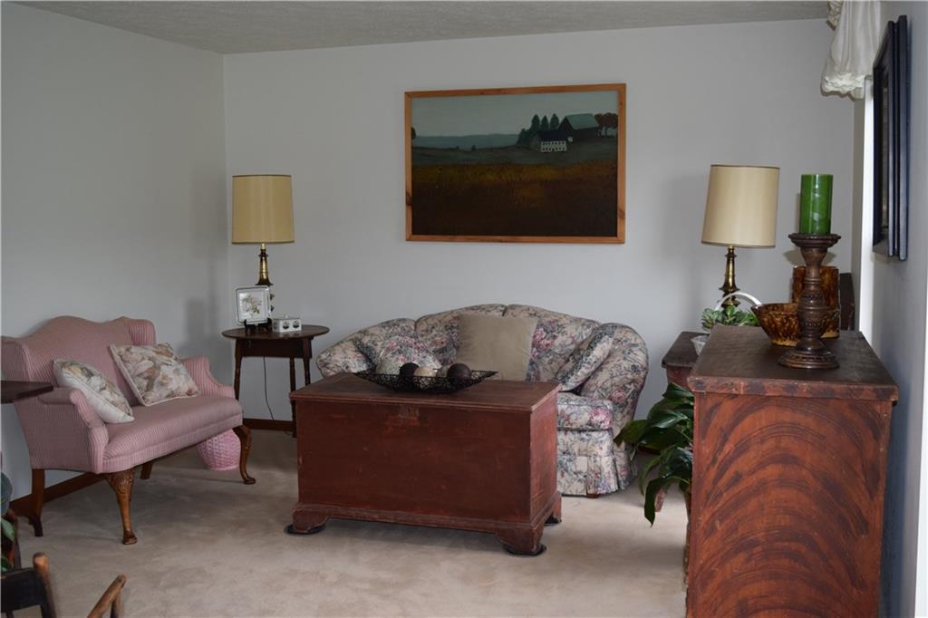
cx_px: 464
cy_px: 309
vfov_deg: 33.0
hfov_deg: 47.9
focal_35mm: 40
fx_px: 1044
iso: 800
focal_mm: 27
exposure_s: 1/100
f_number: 5
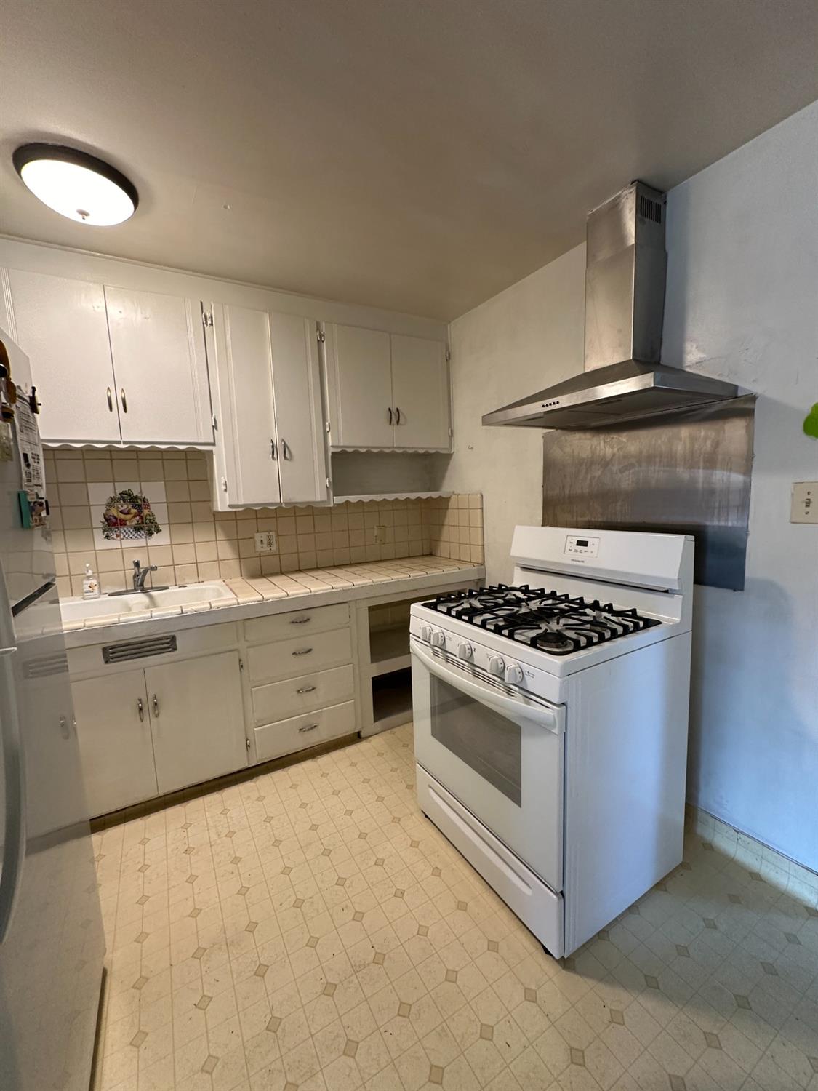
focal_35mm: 14
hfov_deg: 85.7
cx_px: 409
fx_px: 441
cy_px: 546
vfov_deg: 102.1
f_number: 2.2
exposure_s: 1/60
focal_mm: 2.22
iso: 160
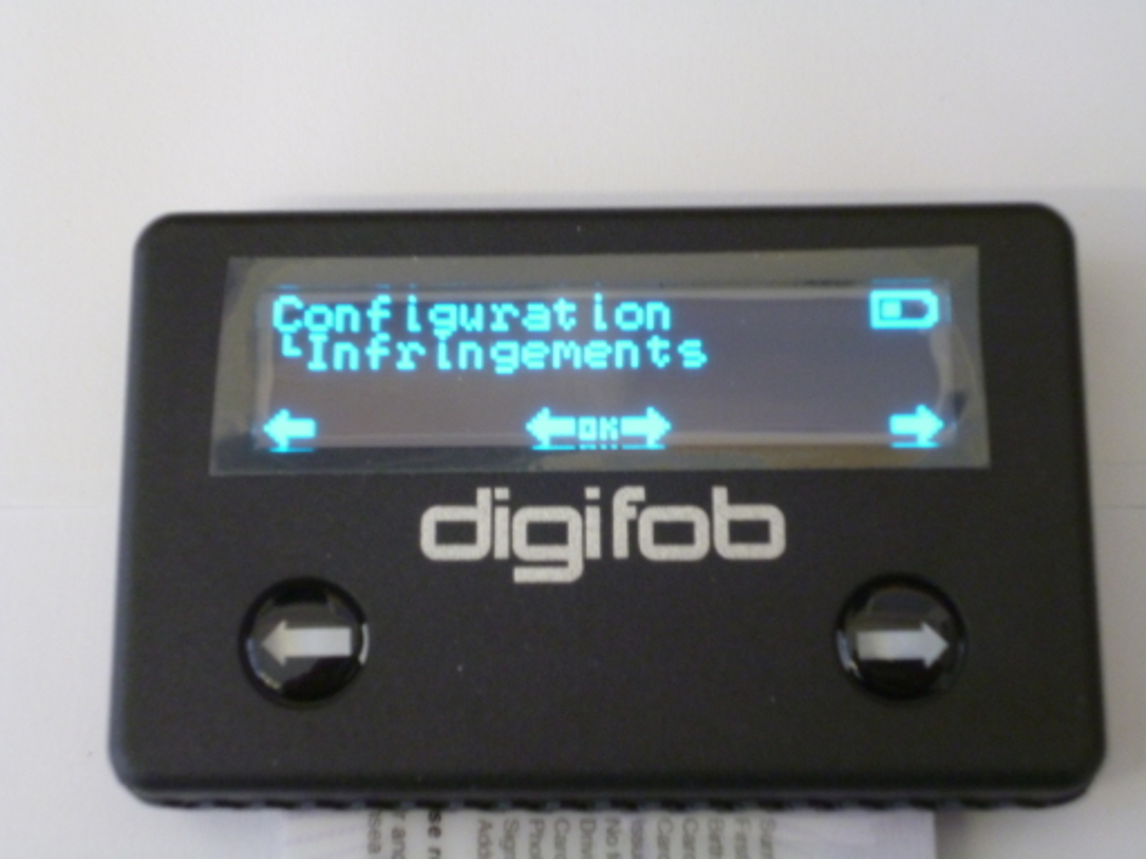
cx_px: 573
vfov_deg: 21.0
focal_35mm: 70
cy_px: 430
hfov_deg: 27.8
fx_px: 2317
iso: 400
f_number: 5
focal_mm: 12.5
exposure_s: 1/15
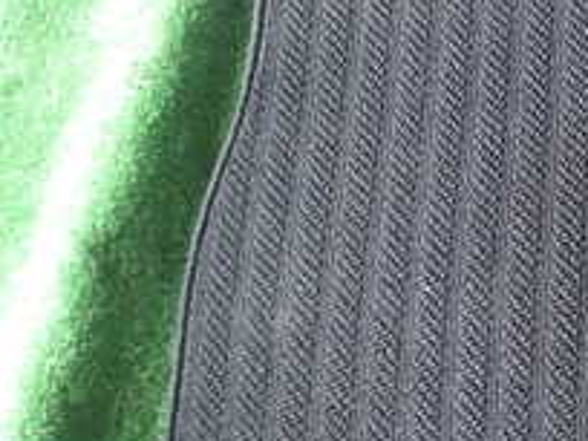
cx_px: 542
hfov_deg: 18.2
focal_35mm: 106
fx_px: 1801
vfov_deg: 14.0
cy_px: 277
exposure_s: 1/40
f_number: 2.5
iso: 200
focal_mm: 6.37
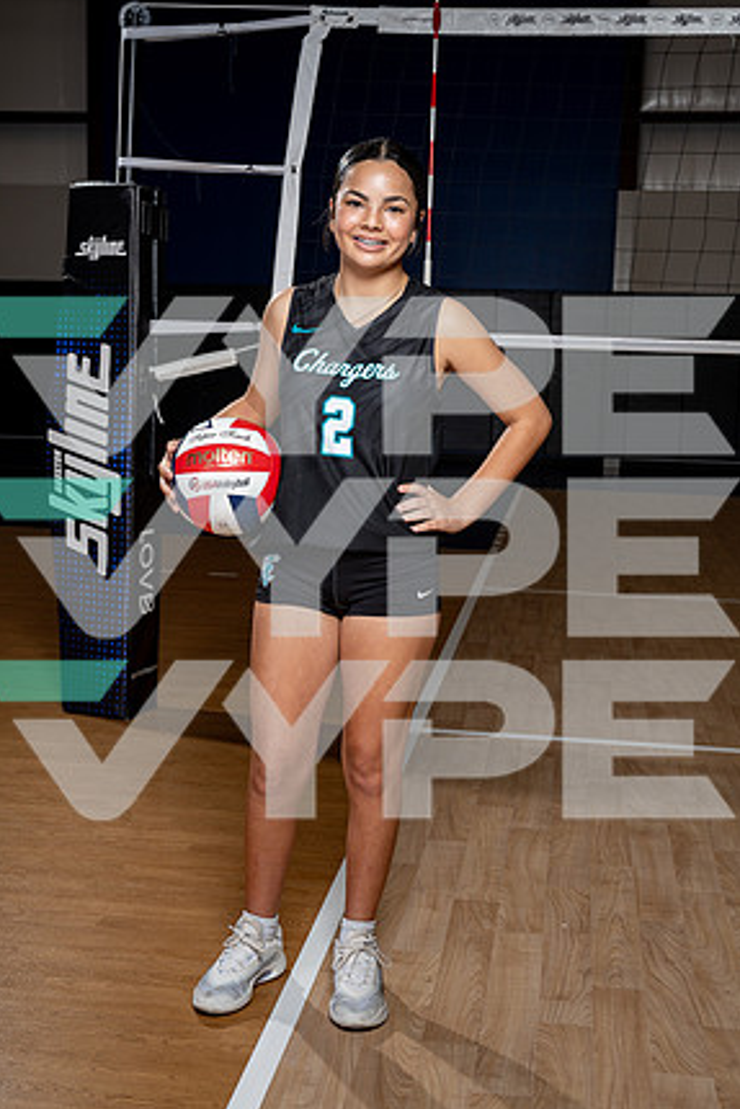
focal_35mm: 45
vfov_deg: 43.6
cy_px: 560
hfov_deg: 29.9
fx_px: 1386
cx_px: 358
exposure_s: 1/250
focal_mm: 43
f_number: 8
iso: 100
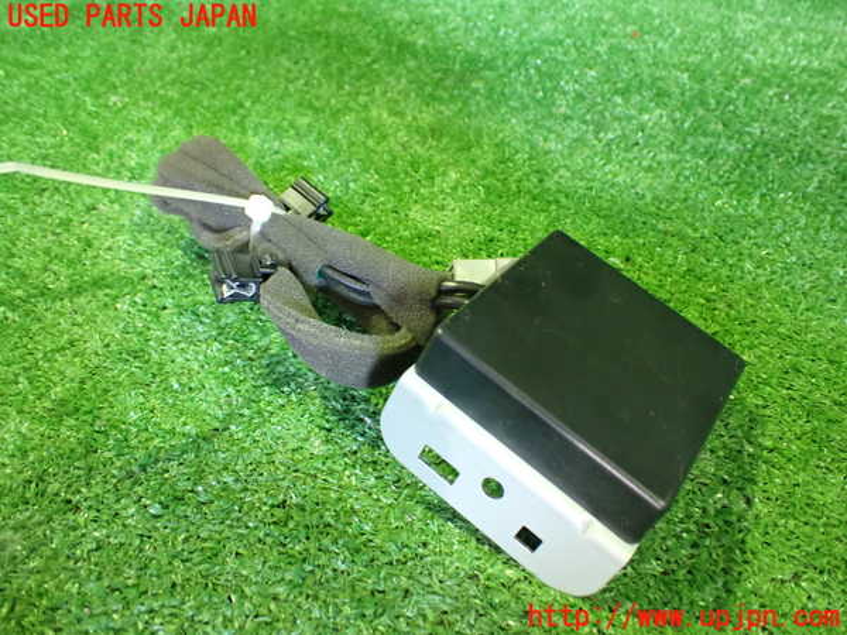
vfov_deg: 46.8
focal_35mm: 30
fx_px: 734
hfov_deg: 60.0
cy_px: 318
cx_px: 424
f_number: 2.3
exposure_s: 1/30
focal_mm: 5.4
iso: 1250
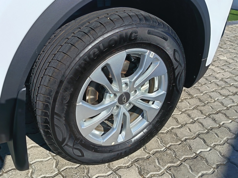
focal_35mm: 34
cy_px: 89
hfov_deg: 54.0
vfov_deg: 41.8
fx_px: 234
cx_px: 119
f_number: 1.75
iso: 100
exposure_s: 1/870
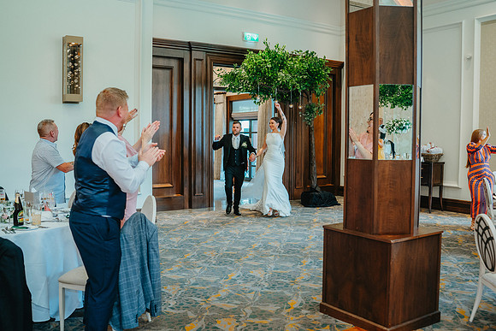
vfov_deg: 37.9
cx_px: 248
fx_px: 482
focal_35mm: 35
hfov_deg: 54.4
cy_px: 166
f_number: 2.8
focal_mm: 35
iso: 1600
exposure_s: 1/125
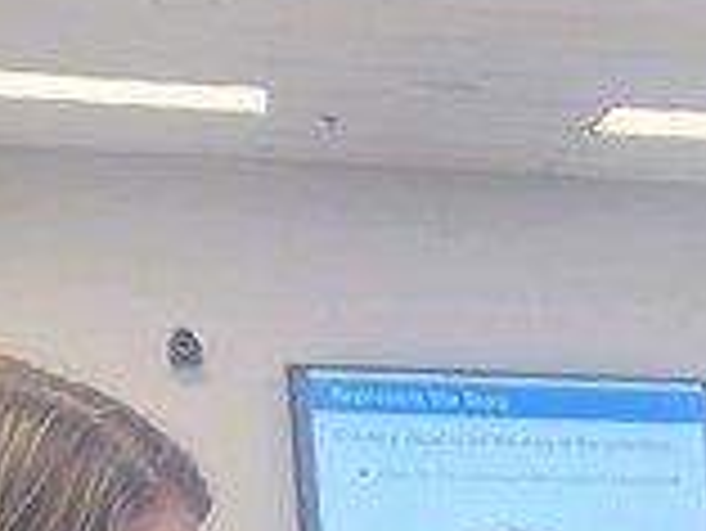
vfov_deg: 11.2
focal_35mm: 117
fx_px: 2388
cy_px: 1138
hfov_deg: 14.4
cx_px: 1354
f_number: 1.4
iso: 64
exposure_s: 1/120
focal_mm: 6.5
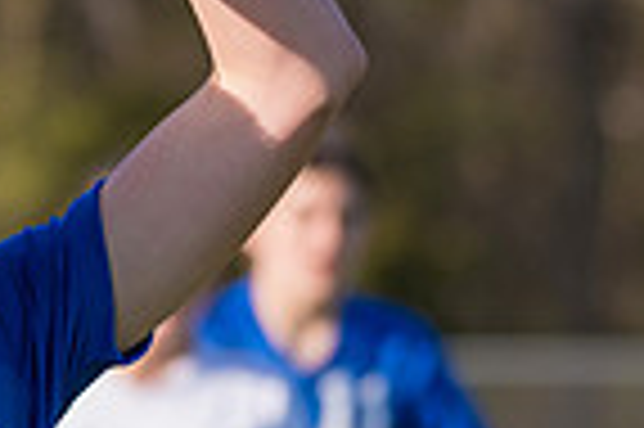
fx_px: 14509
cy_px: 277
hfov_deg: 2.5
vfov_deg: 1.7
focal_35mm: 812
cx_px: -234
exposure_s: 1/1600
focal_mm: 200
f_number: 5.6
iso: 500
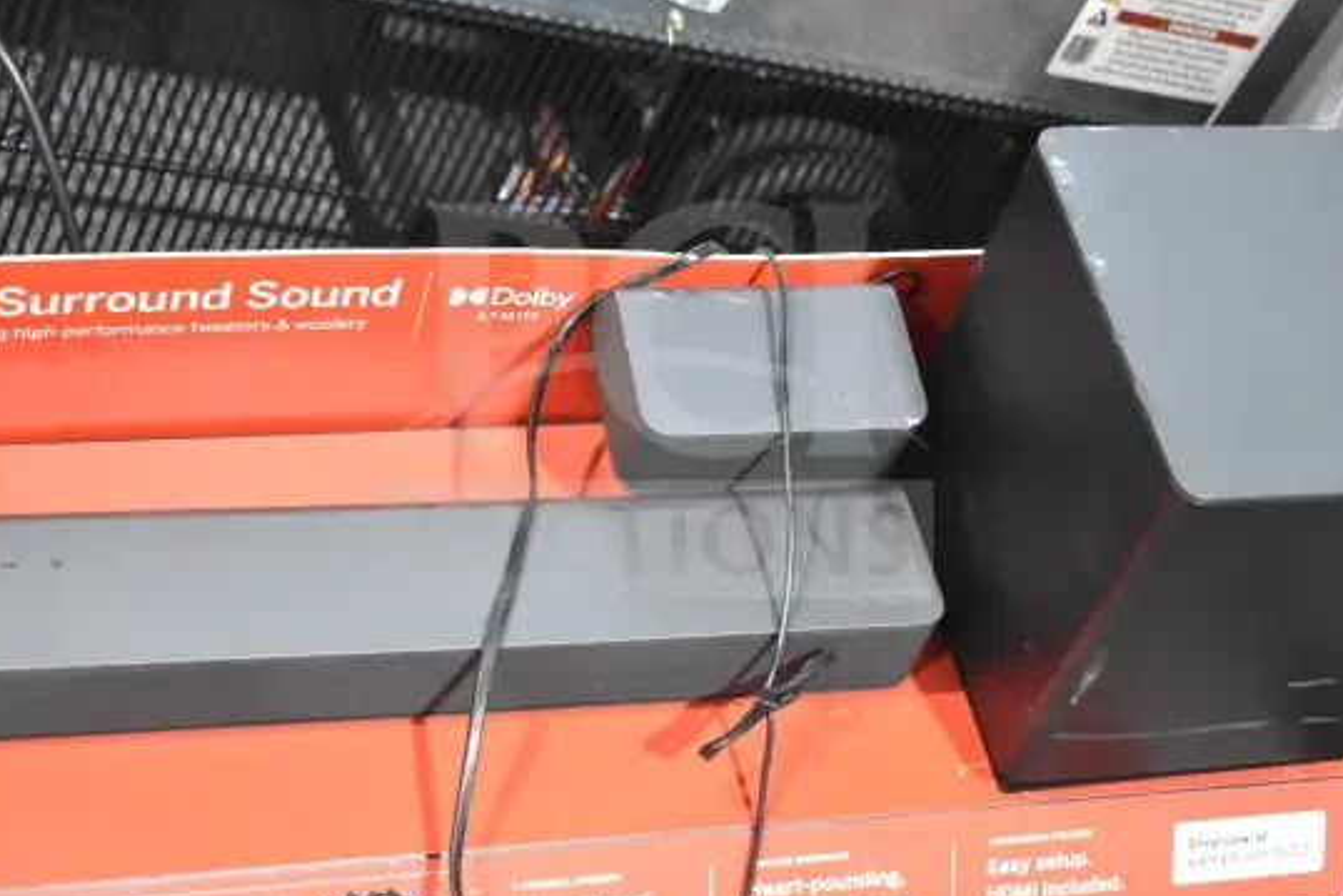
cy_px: 401
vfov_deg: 20.0
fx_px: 2537
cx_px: 652
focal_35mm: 68
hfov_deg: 29.6
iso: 6400
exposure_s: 1/100
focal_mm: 40
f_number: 5
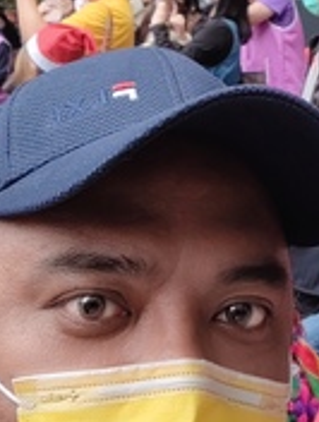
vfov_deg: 16.1
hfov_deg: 12.3
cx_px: 338
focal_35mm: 119
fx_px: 1455
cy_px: -34
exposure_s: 1/190
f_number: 2.45
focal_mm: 3.58
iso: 50
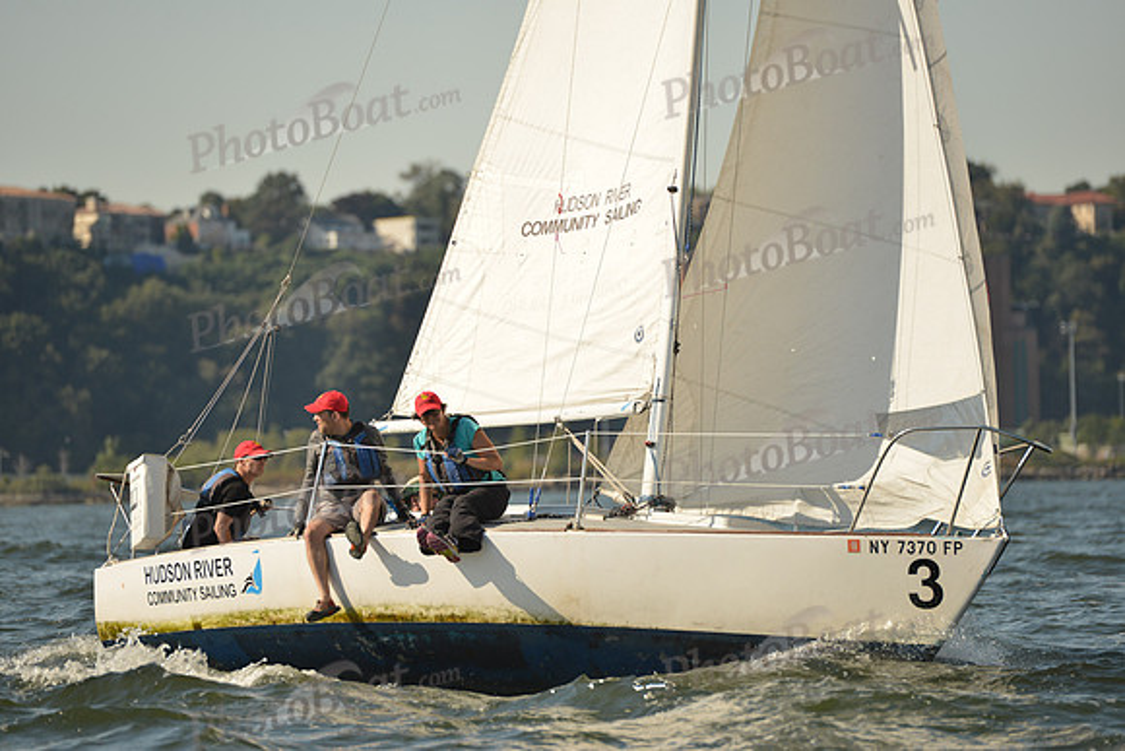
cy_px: 376
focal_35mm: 195
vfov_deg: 7.0
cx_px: 562
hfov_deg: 10.5
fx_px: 6095
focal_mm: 195
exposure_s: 1/1600
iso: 320
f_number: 4.5
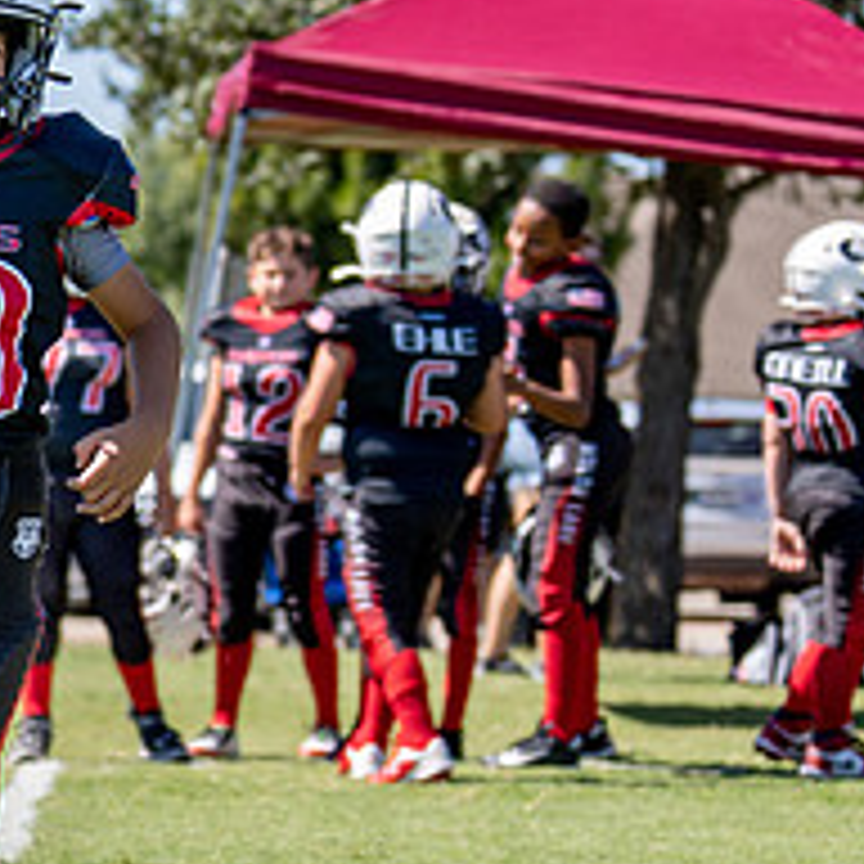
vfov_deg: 7.2
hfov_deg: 7.1
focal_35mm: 242
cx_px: -464
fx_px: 6834
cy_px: 554
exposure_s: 1/1250
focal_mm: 70
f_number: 2.8
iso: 100
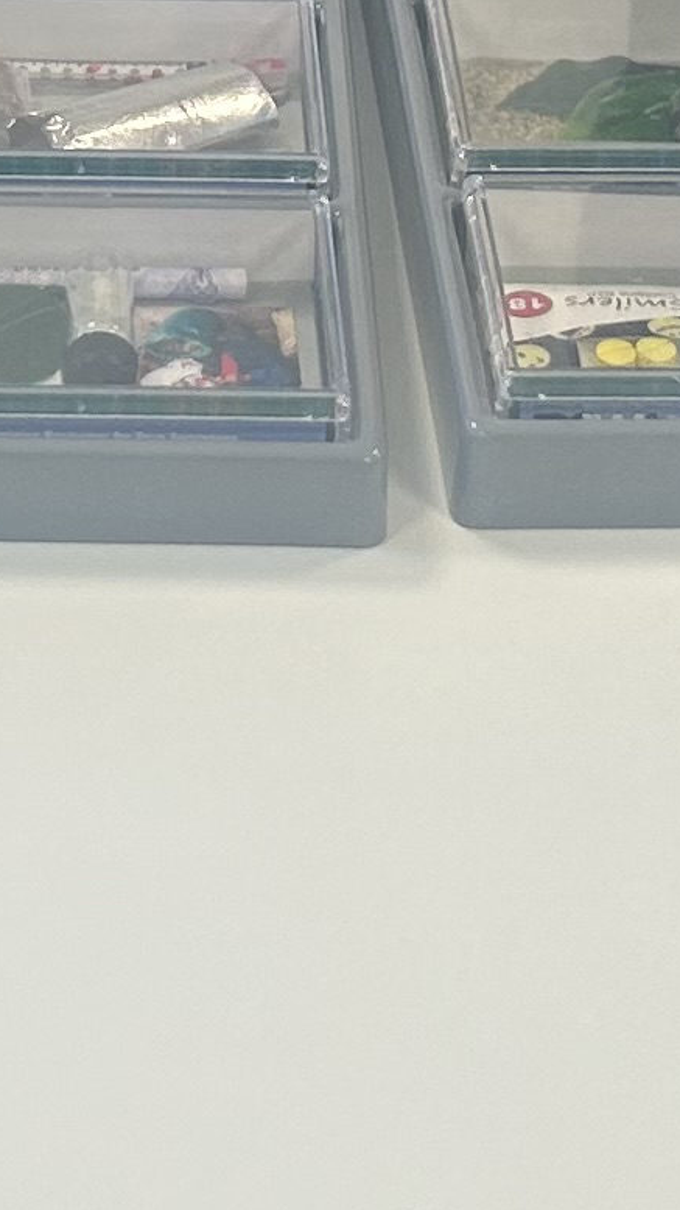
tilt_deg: -32.8
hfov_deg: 8.3
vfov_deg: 14.6
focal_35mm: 147
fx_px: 4713
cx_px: 277
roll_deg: -3.1
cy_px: 382
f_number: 1.5
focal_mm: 5.7
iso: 50
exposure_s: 1/100
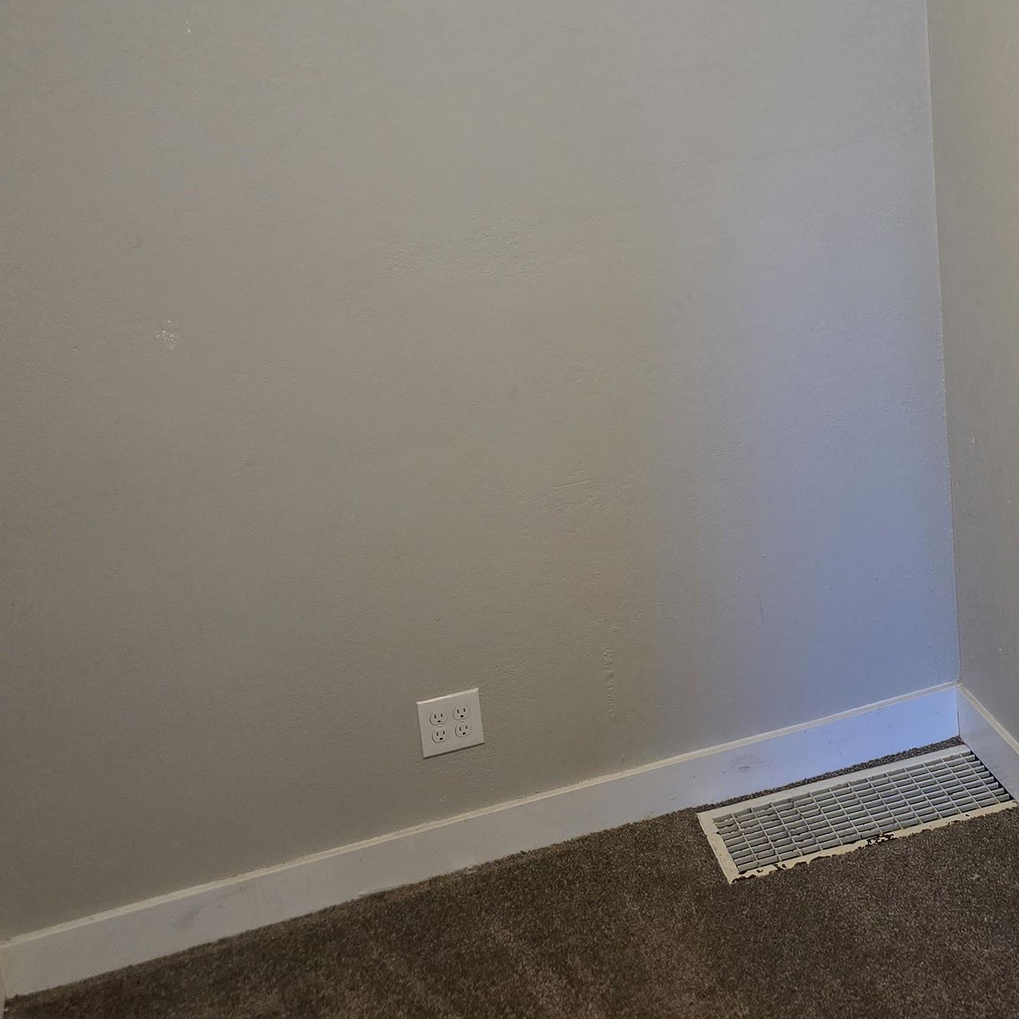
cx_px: 712
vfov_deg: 34.7
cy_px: 168
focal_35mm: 47
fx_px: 1565
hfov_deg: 35.6
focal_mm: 6.3
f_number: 1.7
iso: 500
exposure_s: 1/120
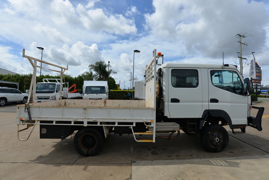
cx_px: 134
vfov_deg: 67.4
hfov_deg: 90.0
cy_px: 90
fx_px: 135
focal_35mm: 18
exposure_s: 1/320
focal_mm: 18
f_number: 9
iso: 100
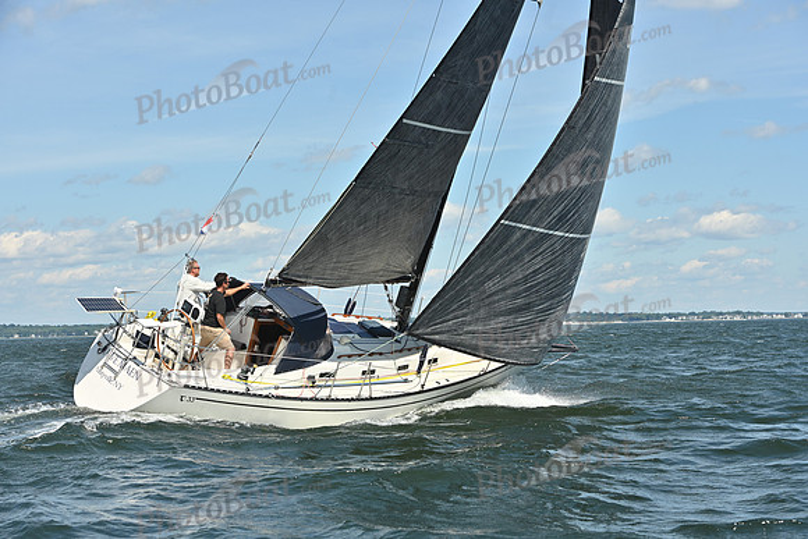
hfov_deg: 28.8
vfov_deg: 19.5
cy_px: 270
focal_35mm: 70
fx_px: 1571
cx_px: 404
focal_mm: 70
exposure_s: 1/1250
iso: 250
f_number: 7.1
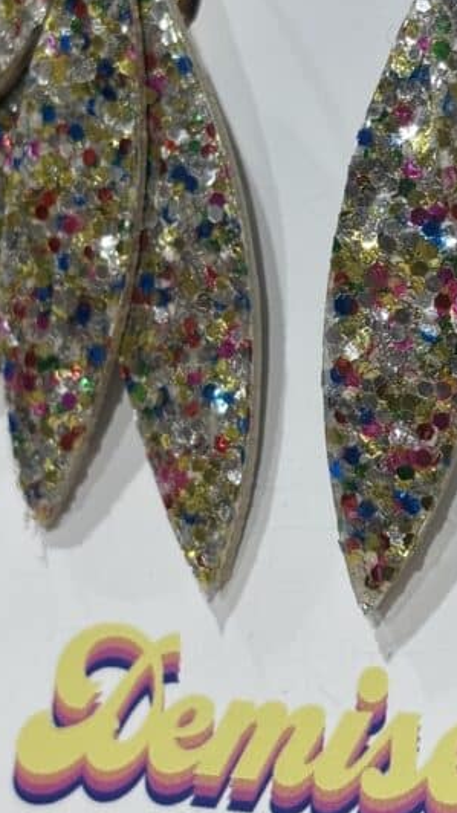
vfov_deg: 19.6
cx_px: 339
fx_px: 2350
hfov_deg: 11.1
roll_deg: +0.1
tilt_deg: -2.0
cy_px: 336
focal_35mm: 109
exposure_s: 1/151
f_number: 1.6
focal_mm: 5.96
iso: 25
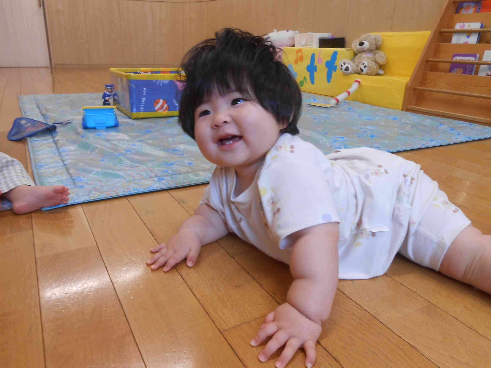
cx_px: 246
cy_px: 184
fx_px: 369
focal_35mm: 26
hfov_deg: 67.3
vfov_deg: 53.1
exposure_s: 1/30
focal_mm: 4.6
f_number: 3.5
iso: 125
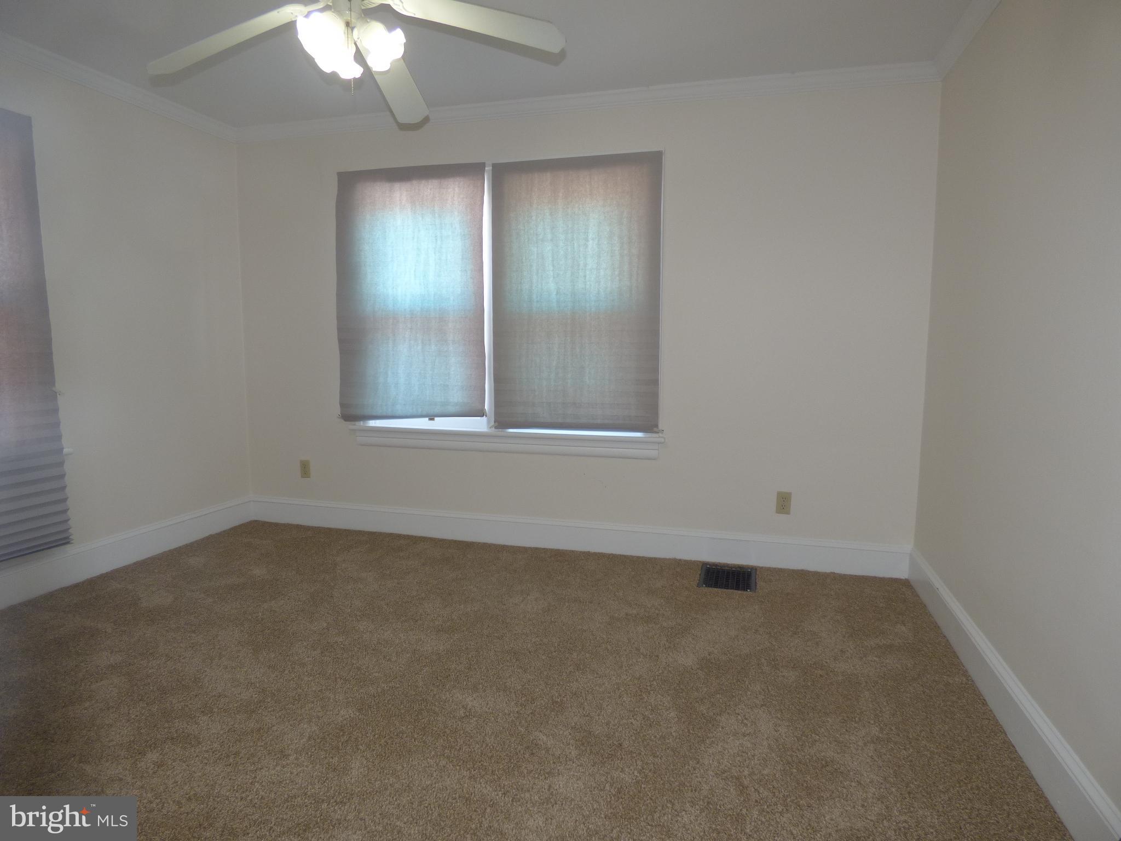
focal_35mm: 20
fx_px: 648
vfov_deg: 66.0
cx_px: 560
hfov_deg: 81.7
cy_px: 420
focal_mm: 3.58
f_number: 2.8
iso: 100
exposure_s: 1/50
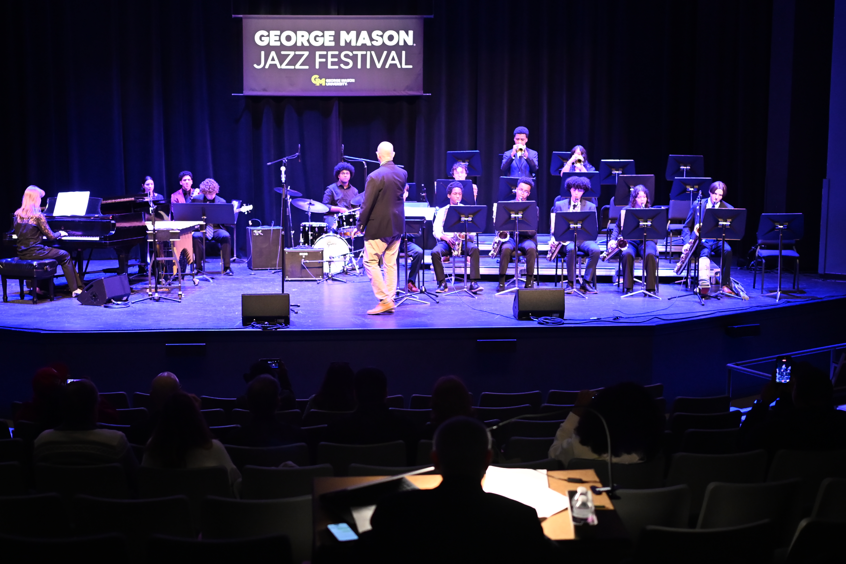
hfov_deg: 35.5
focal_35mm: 56
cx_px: 350
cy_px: 324
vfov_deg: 24.2
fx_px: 1316
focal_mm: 35
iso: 2800
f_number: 1.8
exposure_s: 1/125
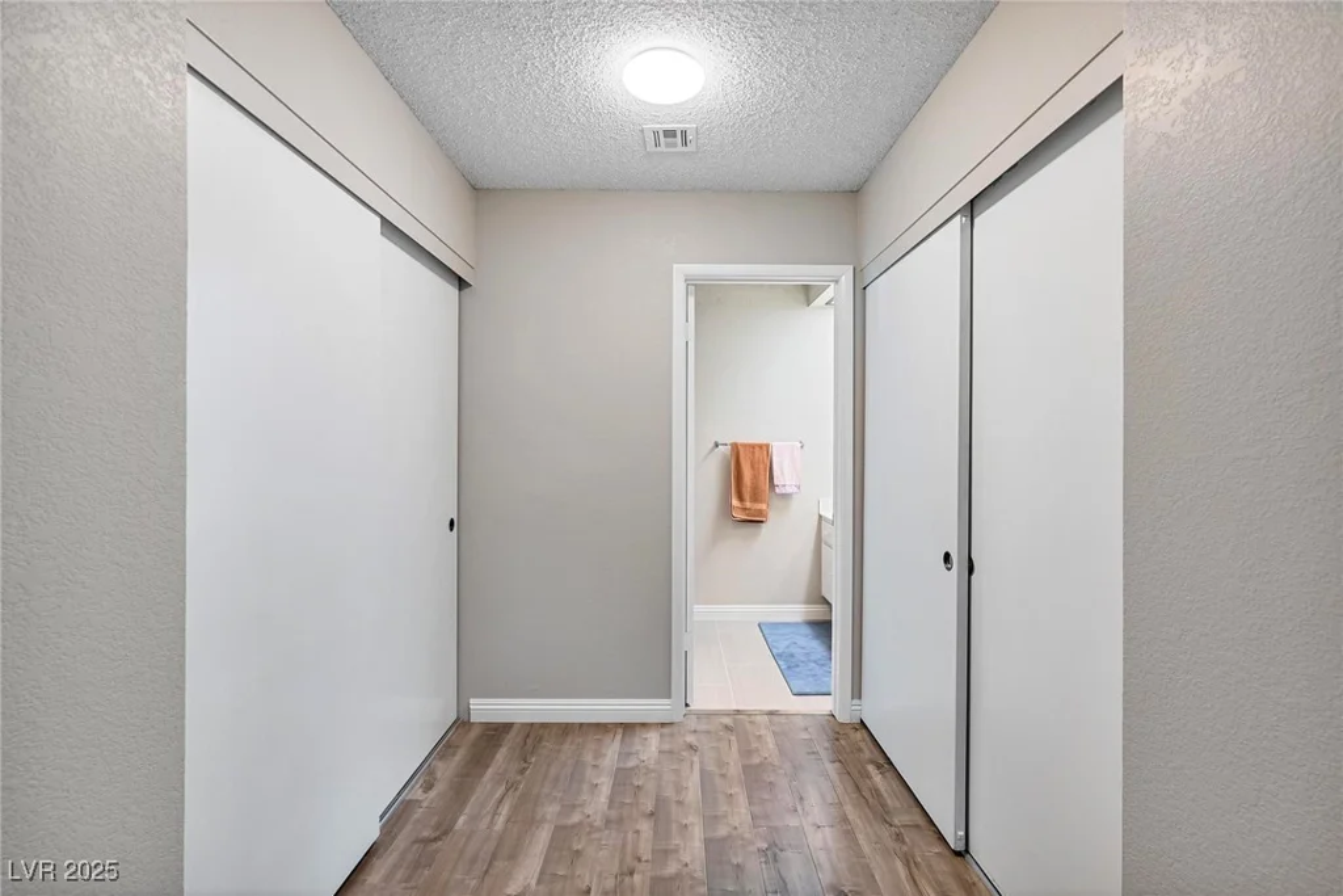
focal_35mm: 16
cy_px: 448
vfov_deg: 73.8
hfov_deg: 96.7
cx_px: 672
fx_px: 597
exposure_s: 1/3
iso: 320
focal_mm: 16
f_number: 6.3
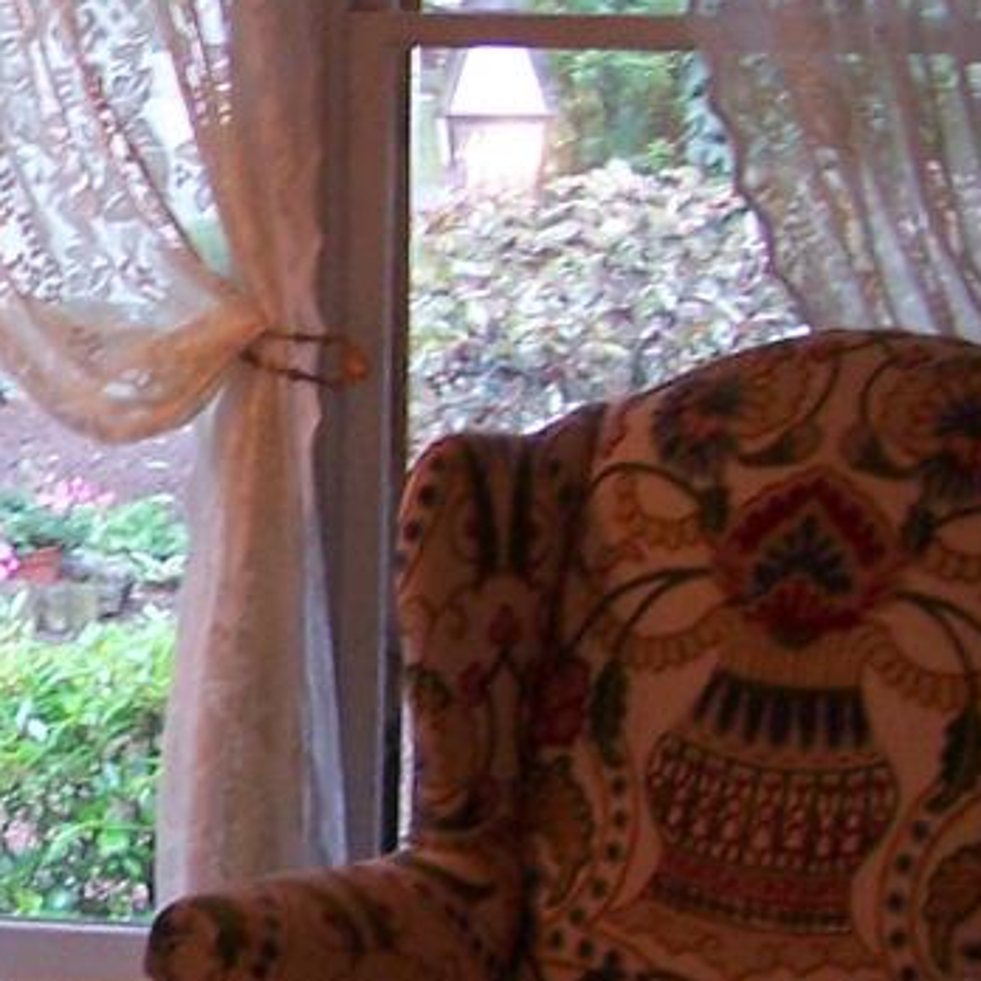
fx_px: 4457
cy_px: 403
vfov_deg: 12.6
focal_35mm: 139
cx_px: -479
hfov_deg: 12.0
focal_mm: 6.3
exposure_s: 1/8
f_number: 2.8
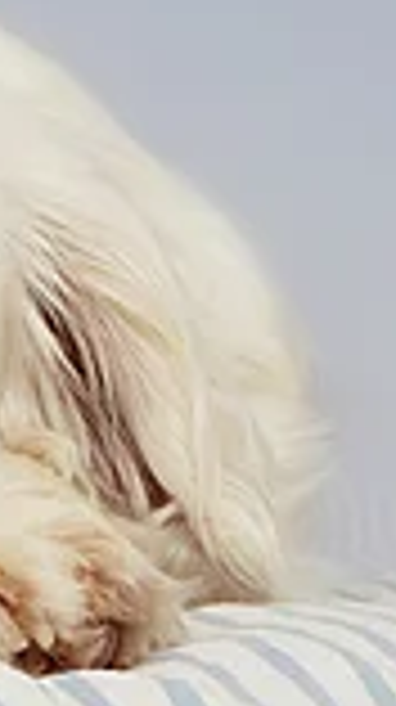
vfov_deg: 13.2
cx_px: -140
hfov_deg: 7.3
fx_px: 3051
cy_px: 301
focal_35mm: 163
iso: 100
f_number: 10
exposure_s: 1/60
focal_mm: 34
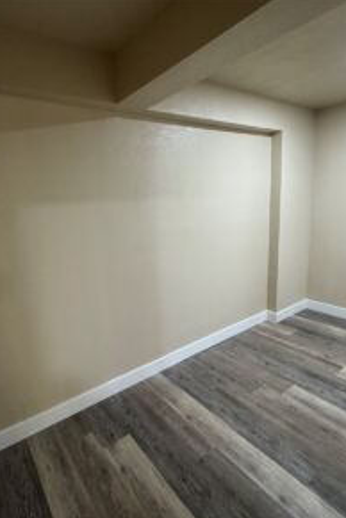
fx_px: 288
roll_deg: +3.0
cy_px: 262
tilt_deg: -13.1
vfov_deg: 84.0
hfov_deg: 61.9
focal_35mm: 20
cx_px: 166
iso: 320
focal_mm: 2.22
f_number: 2.2
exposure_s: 1/60
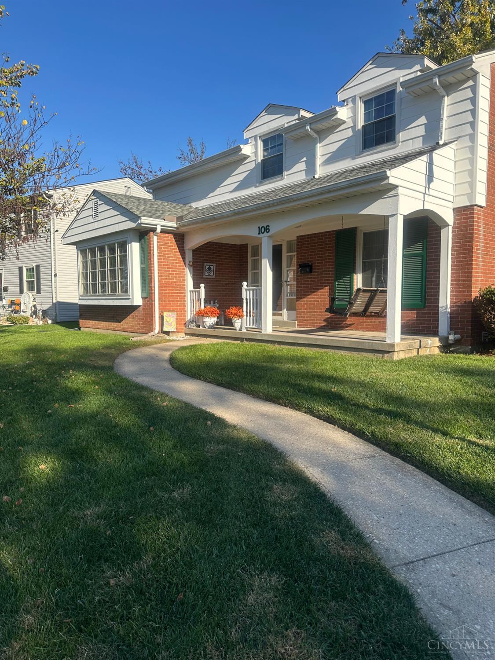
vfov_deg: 71.6
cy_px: 330
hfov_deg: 56.8
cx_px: 248
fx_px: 458
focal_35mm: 24
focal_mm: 6.86
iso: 80
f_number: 1.78
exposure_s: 1/2410
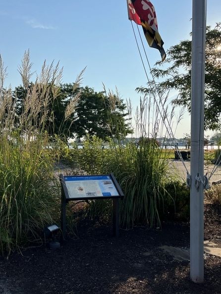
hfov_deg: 40.4
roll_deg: -0.3
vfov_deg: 52.6
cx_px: 79
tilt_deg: -0.4
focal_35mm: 35
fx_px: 298
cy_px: 147
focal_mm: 5.1
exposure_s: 1/5319
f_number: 1.6
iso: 50
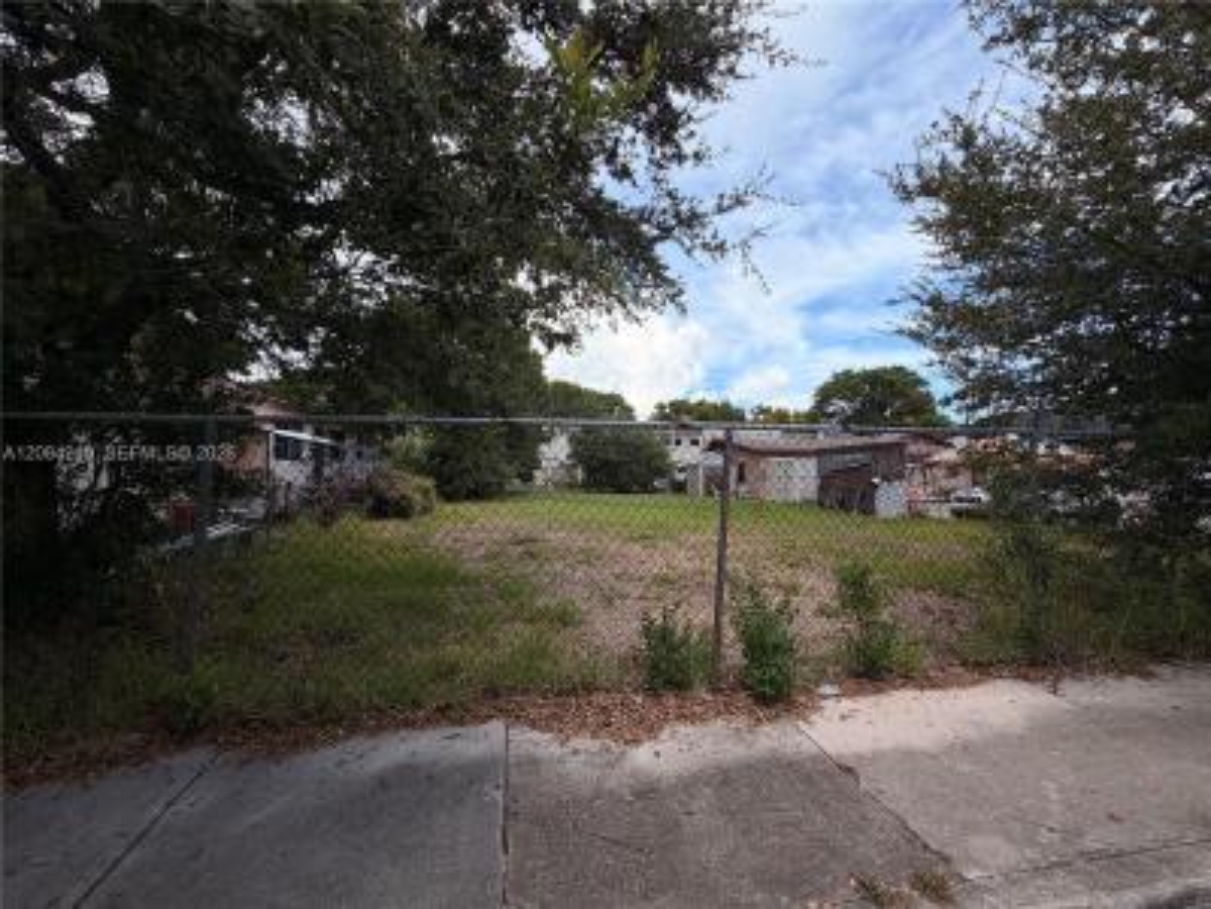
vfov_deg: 85.7
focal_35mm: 14
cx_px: 606
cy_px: 454
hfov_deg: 102.1
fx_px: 490
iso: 20
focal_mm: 2.22
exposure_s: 1/1211
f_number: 2.2
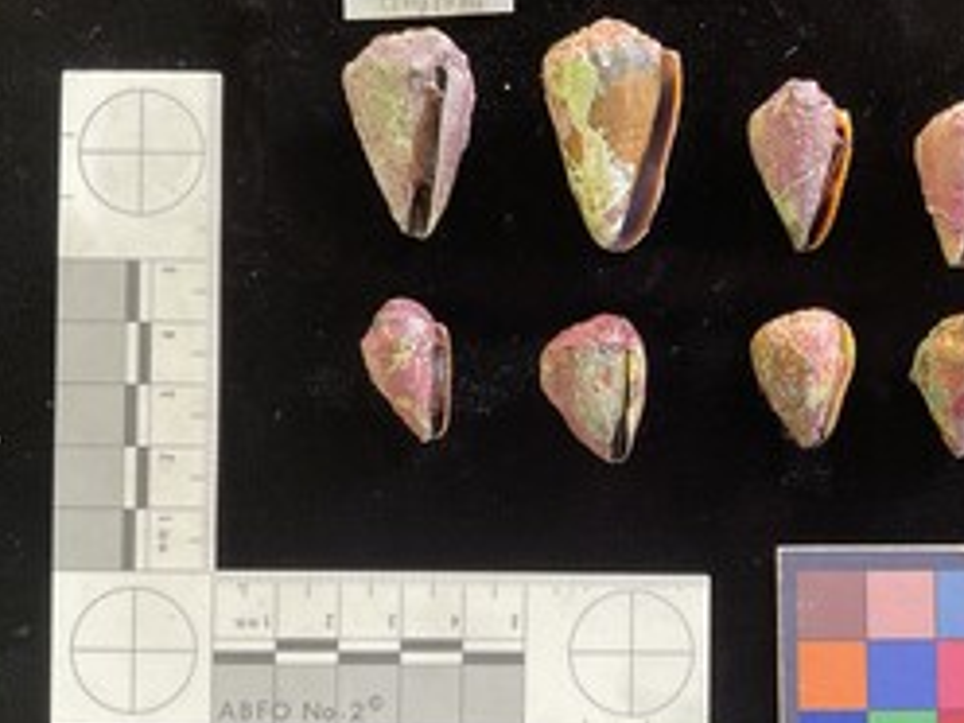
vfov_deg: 35.1
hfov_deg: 45.4
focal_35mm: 41
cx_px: 606
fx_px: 1142
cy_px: 410
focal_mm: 3
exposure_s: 1/50
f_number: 1.8
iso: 50
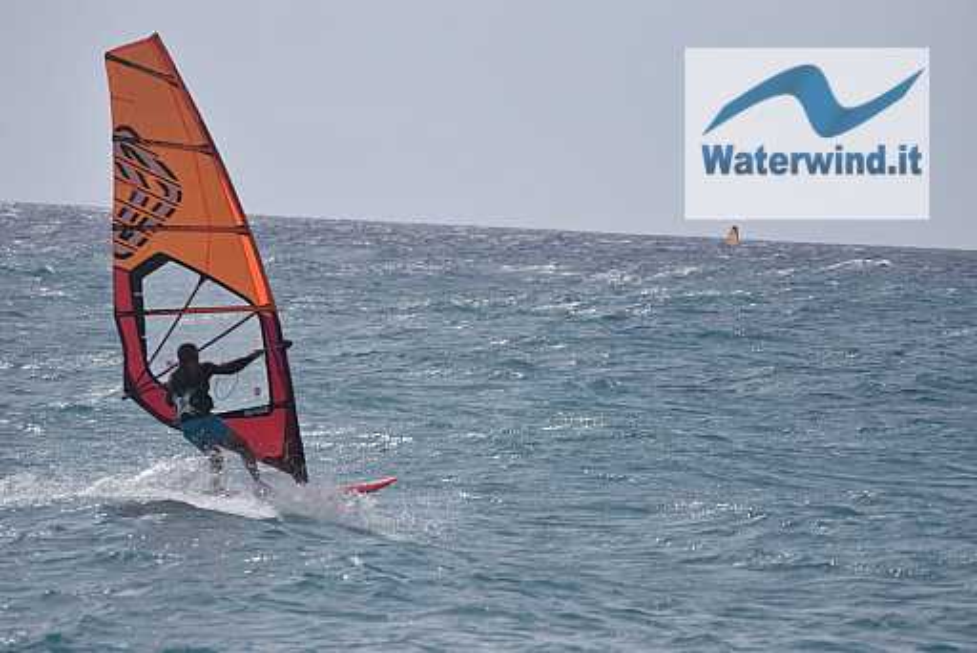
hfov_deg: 7.8
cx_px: 488
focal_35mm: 262
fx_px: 7128
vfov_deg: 5.2
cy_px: 326
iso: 250
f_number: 5
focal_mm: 175
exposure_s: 1/3200
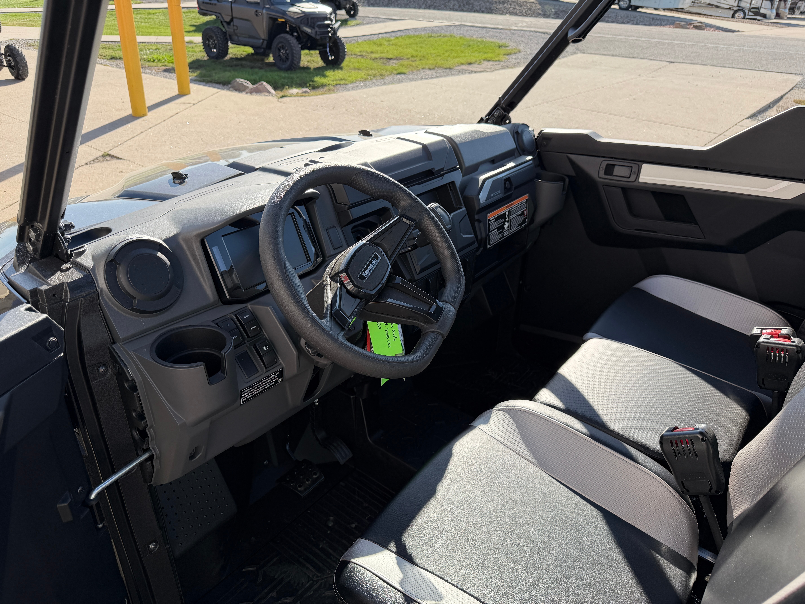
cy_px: 302
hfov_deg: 71.6
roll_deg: -3.9
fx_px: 558
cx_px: 402
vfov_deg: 56.8
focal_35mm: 24
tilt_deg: -28.4
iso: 80
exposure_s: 1/1522
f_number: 1.78
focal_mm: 6.76
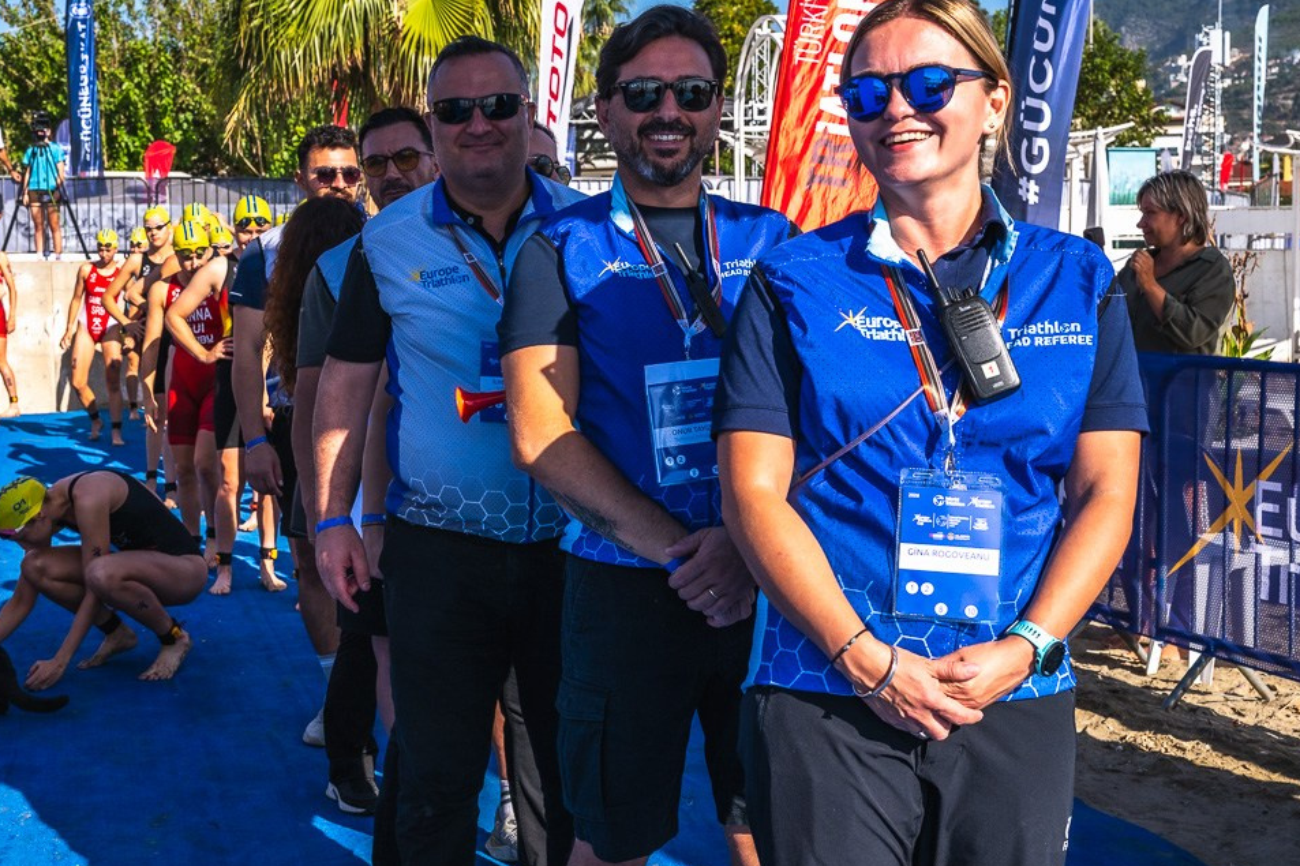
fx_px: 1697
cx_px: 506
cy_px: 418
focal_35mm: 47
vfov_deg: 28.6
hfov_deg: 41.7
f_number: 8
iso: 200
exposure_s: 1/800
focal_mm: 35
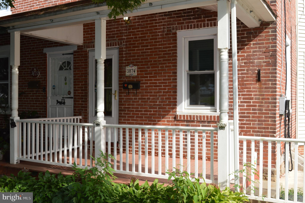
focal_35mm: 40
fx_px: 343
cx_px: 152
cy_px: 102
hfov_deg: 48.0
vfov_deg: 32.9
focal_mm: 27
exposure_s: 1/60
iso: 100
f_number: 8
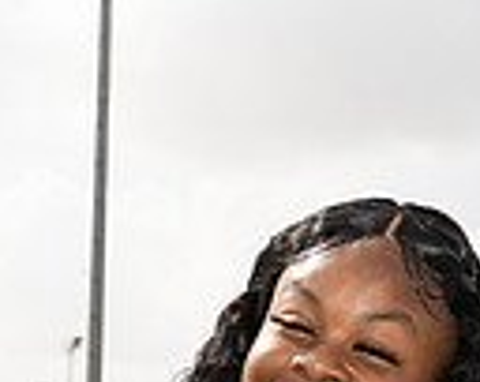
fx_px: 2156
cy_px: 831
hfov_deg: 12.6
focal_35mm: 152
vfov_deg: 9.3
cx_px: 428
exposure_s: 1/250
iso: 200
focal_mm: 46
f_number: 11
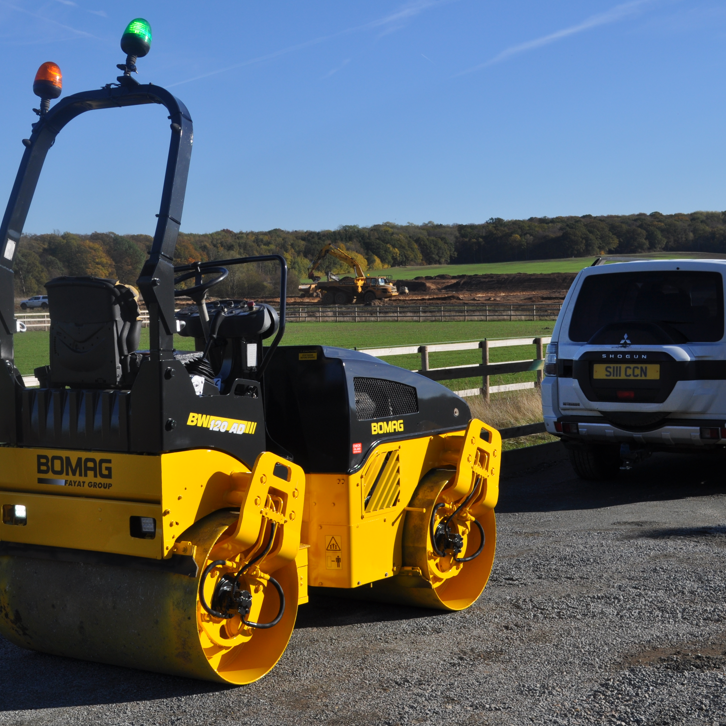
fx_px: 1471
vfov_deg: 27.7
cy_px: 362
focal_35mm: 62
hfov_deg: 27.5
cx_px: 238
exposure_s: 1/320
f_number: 9
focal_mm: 32
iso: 200
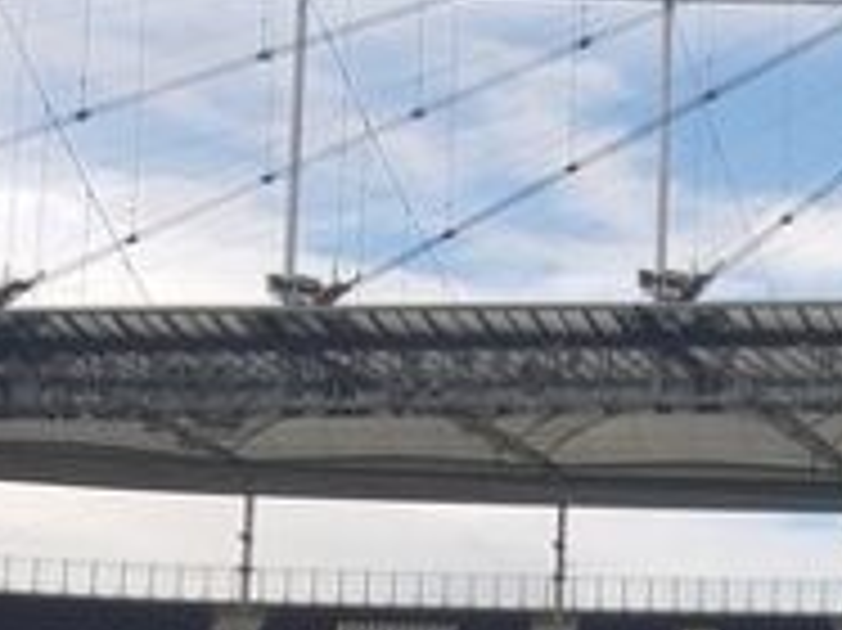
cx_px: 1553
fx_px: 2601
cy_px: 738
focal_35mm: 107
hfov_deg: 15.6
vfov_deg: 13.5
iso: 50
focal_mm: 4.2
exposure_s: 1/1168
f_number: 1.7
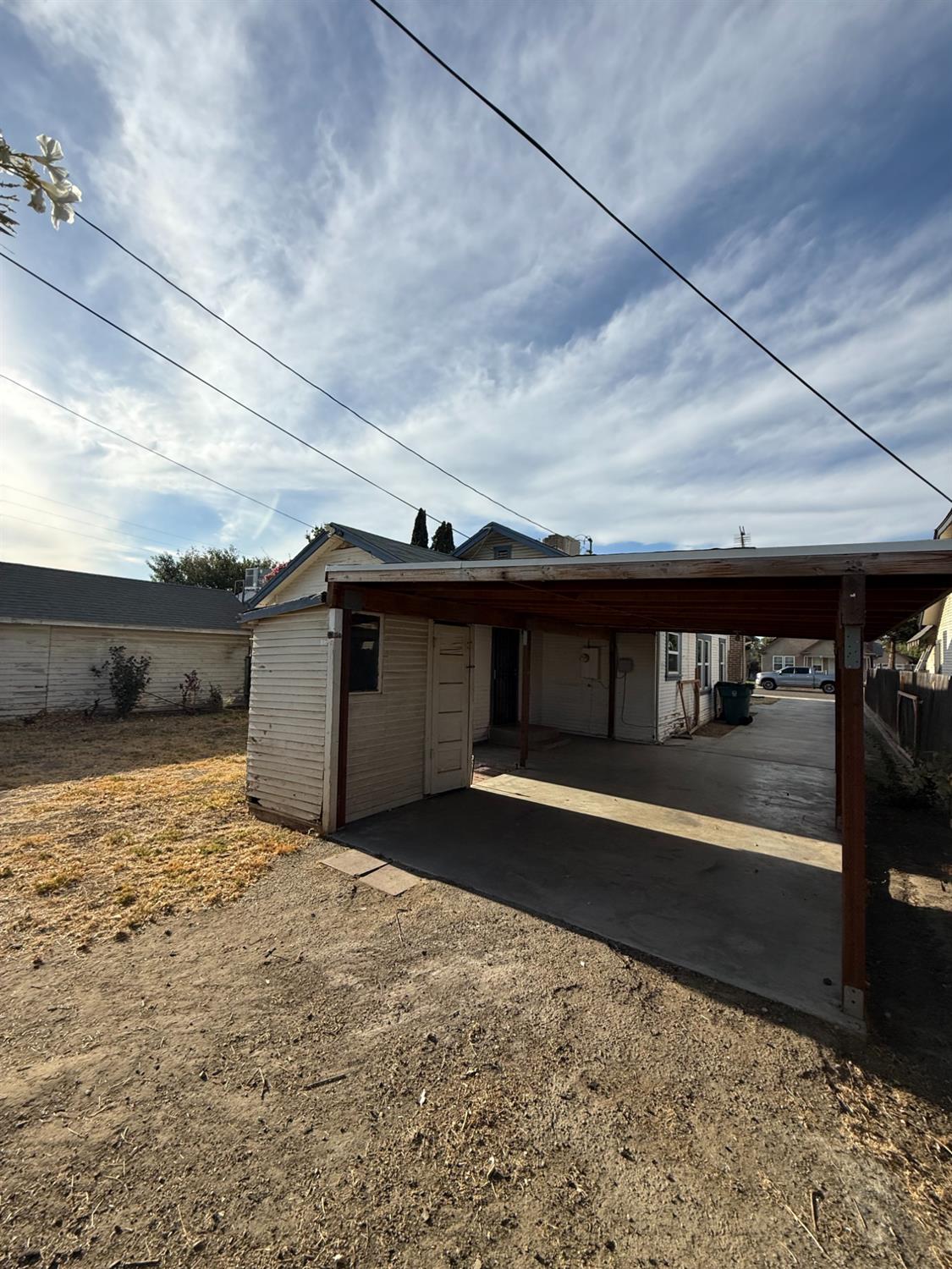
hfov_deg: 85.7
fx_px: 513
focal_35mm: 14
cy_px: 634
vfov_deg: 102.1
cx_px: 476
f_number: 2.2
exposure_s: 1/2320
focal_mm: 2.22
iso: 50
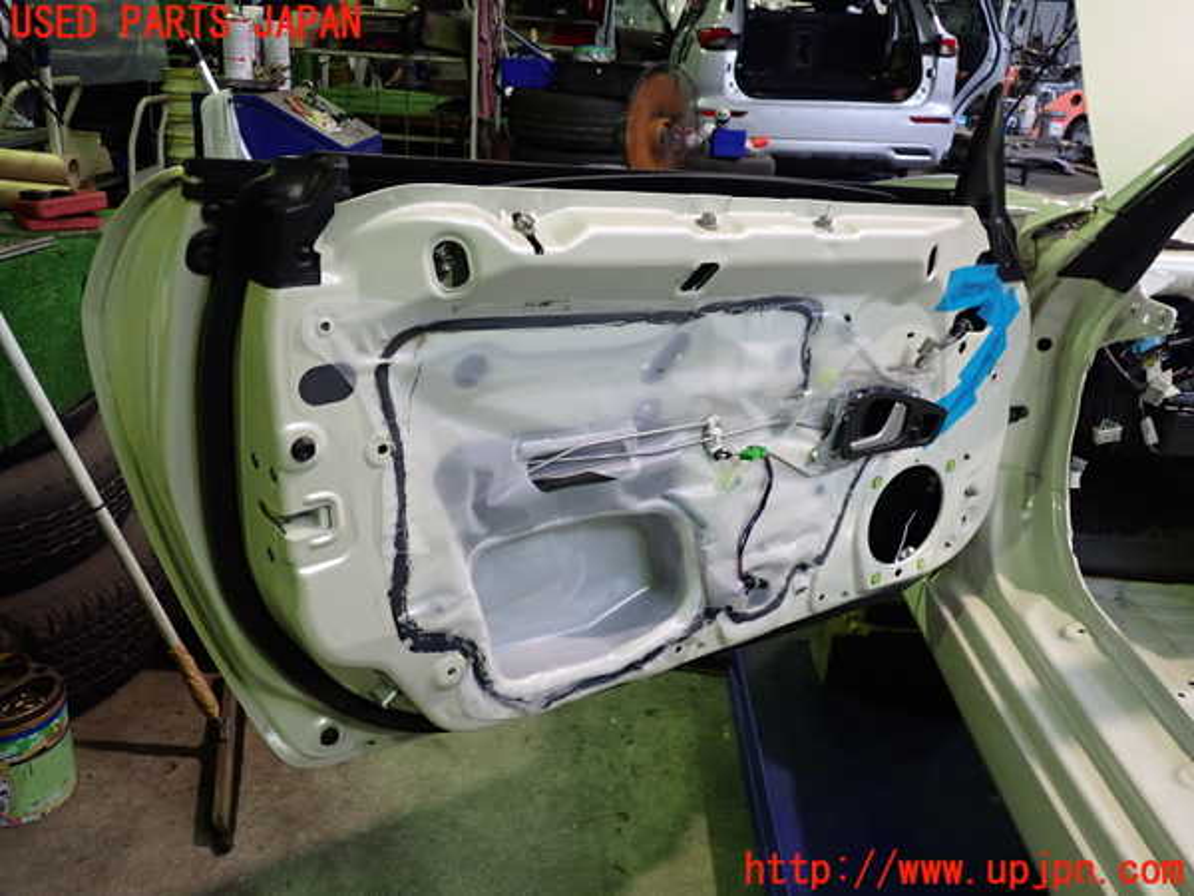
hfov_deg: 60.0
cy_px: 448
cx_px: 597
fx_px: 1035
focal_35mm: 30
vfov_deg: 46.8
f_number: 2.3
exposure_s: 1/30
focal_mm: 5.4
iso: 250
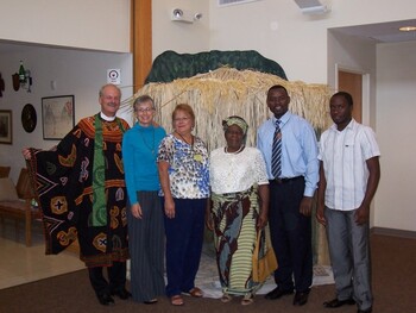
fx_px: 505
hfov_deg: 44.8
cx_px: 208
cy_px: 156
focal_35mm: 42
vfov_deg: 34.4
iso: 125
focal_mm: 7
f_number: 3
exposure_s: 1/60
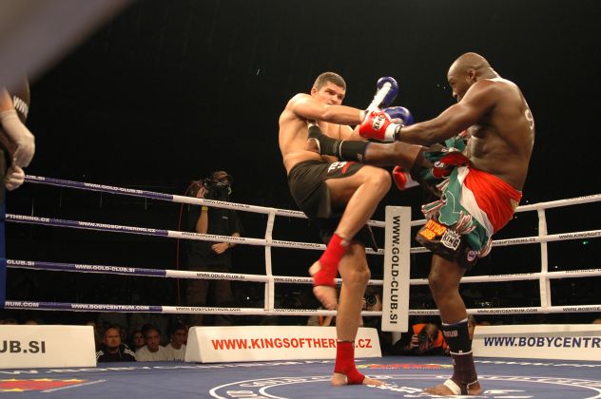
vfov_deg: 31.8
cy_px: 200
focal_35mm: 42
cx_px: 300
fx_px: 700
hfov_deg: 46.4
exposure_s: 1/400
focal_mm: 28
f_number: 2.8
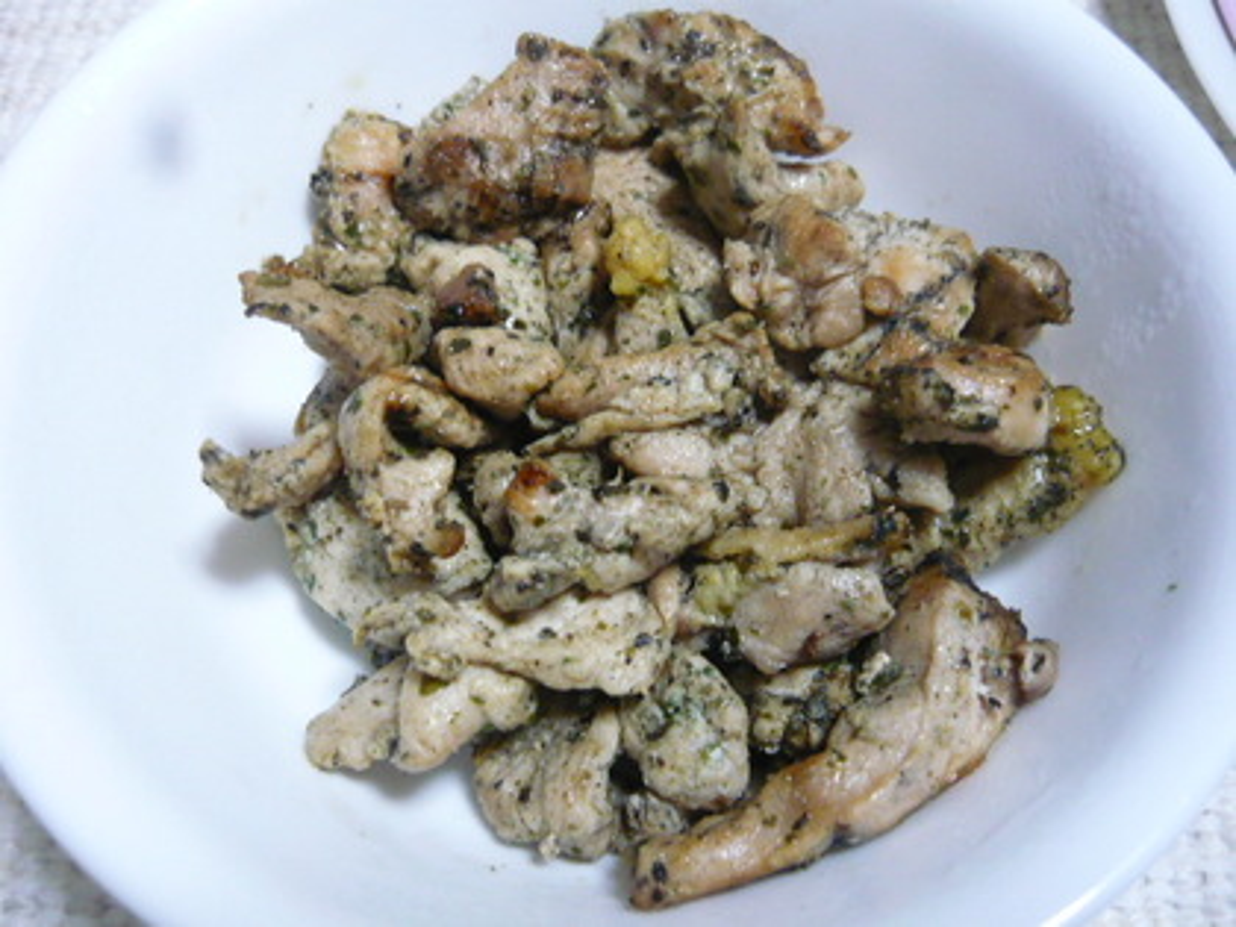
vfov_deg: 42.9
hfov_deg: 55.4
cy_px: 464
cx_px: 618
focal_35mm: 33
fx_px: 1178
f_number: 2.8
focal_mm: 5.5
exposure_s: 1/30
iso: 320
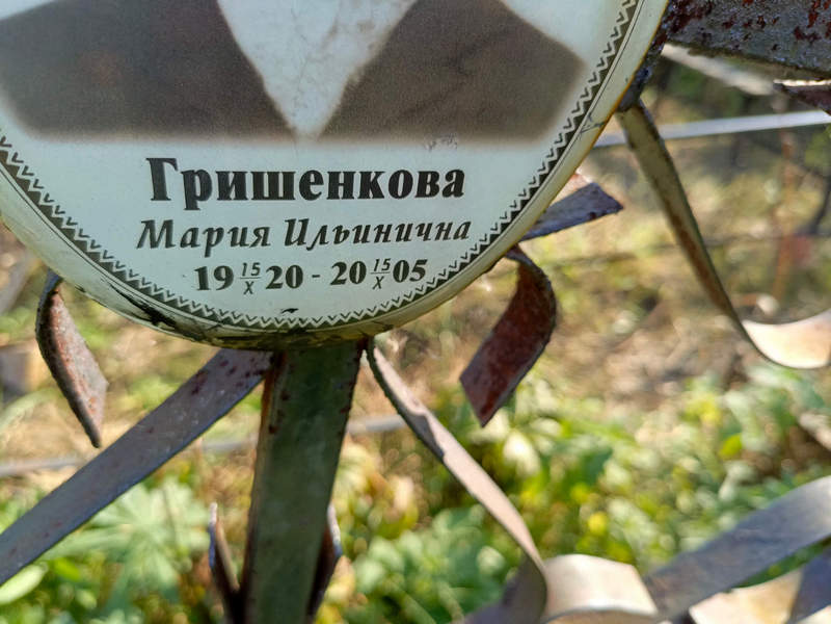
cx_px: 416
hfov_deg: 69.4
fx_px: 600
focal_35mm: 25
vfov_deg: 54.9
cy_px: 312
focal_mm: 4.76
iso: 111
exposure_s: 1/230
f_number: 1.69
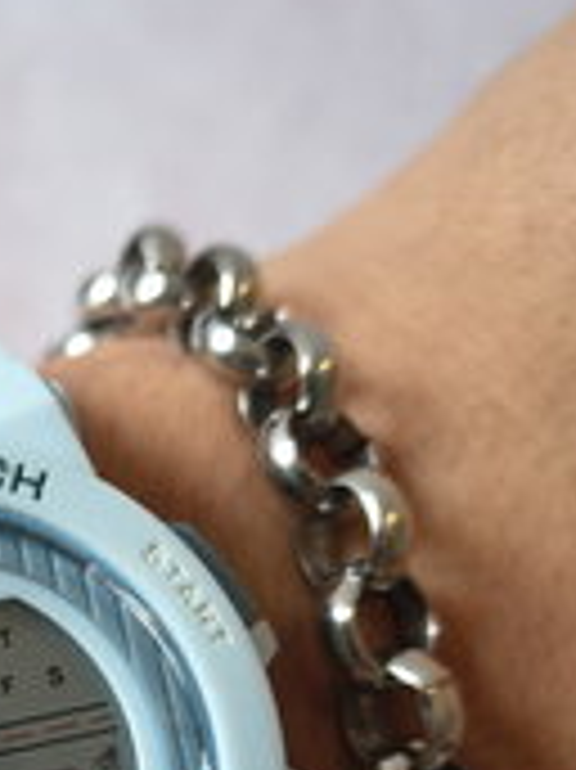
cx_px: -36
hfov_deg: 18.9
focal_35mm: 75
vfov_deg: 25.0
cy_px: 741
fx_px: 1666
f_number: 1.8
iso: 345
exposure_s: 1/100
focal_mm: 5.56
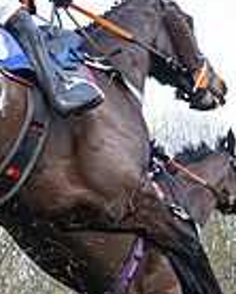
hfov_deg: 16.8
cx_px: -63
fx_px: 757
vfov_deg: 21.6
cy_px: 55
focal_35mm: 87
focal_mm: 19
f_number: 8
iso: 2000
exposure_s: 1/1000
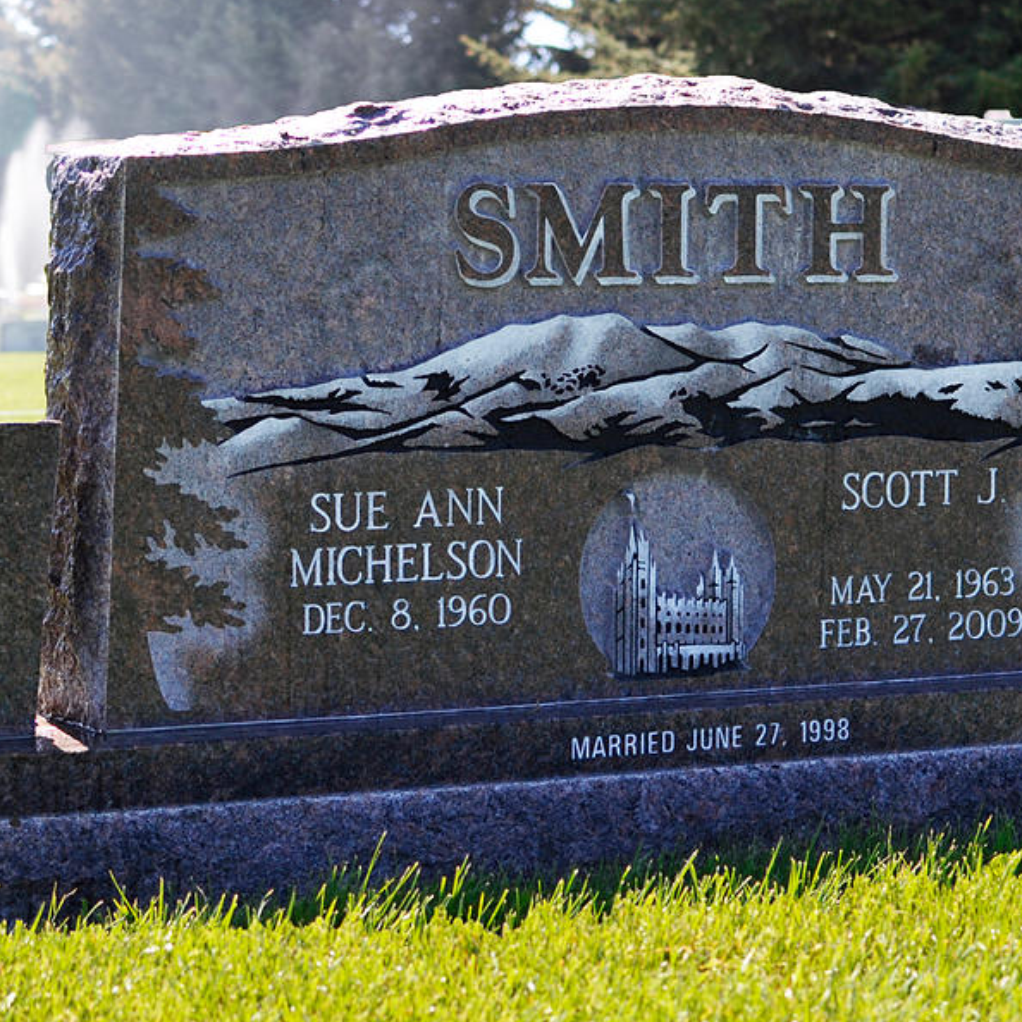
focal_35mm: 75
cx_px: 568
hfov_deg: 23.1
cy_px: 520
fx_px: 2496
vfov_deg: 23.1
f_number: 2.8
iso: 200
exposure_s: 1/1250
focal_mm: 35
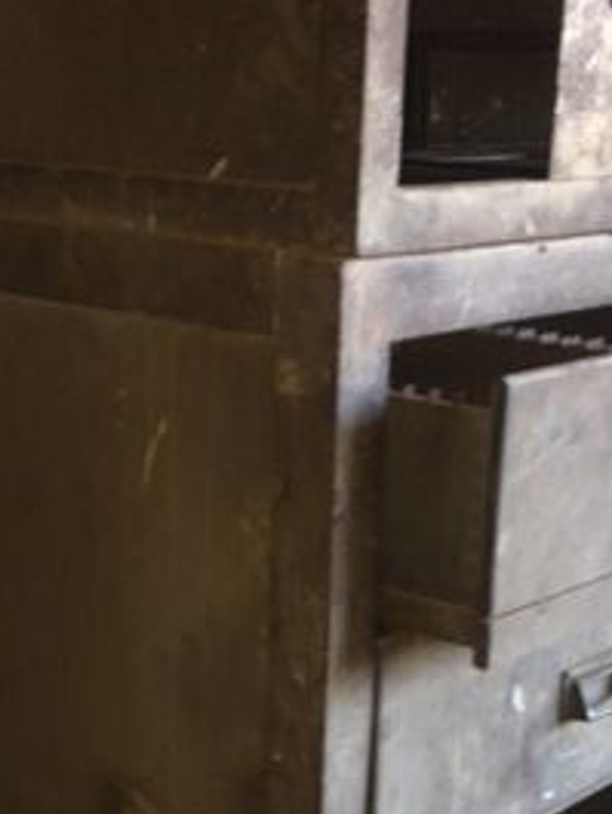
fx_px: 1649
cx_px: 255
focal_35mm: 70
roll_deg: -0.2
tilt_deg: -19.8
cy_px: 703
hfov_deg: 21.0
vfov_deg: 27.0
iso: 32
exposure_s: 1/33
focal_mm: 4.15
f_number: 2.2
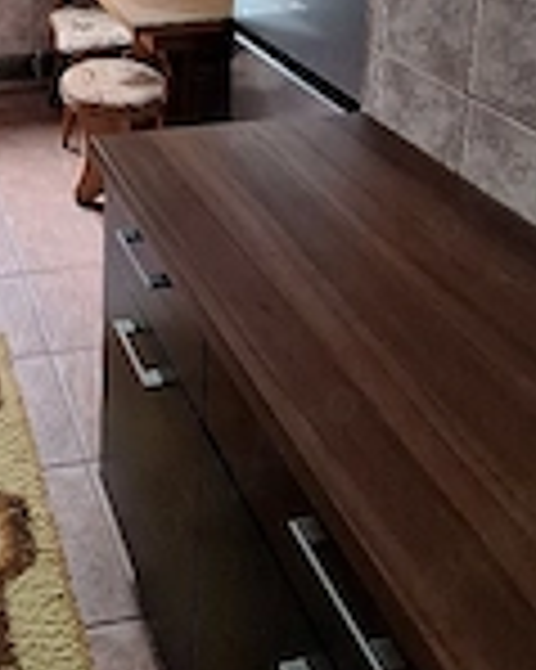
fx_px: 675
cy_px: -157
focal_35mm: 34
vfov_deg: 37.7
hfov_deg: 36.9
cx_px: -45
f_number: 2.2
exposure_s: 1/50
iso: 160
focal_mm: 1.74
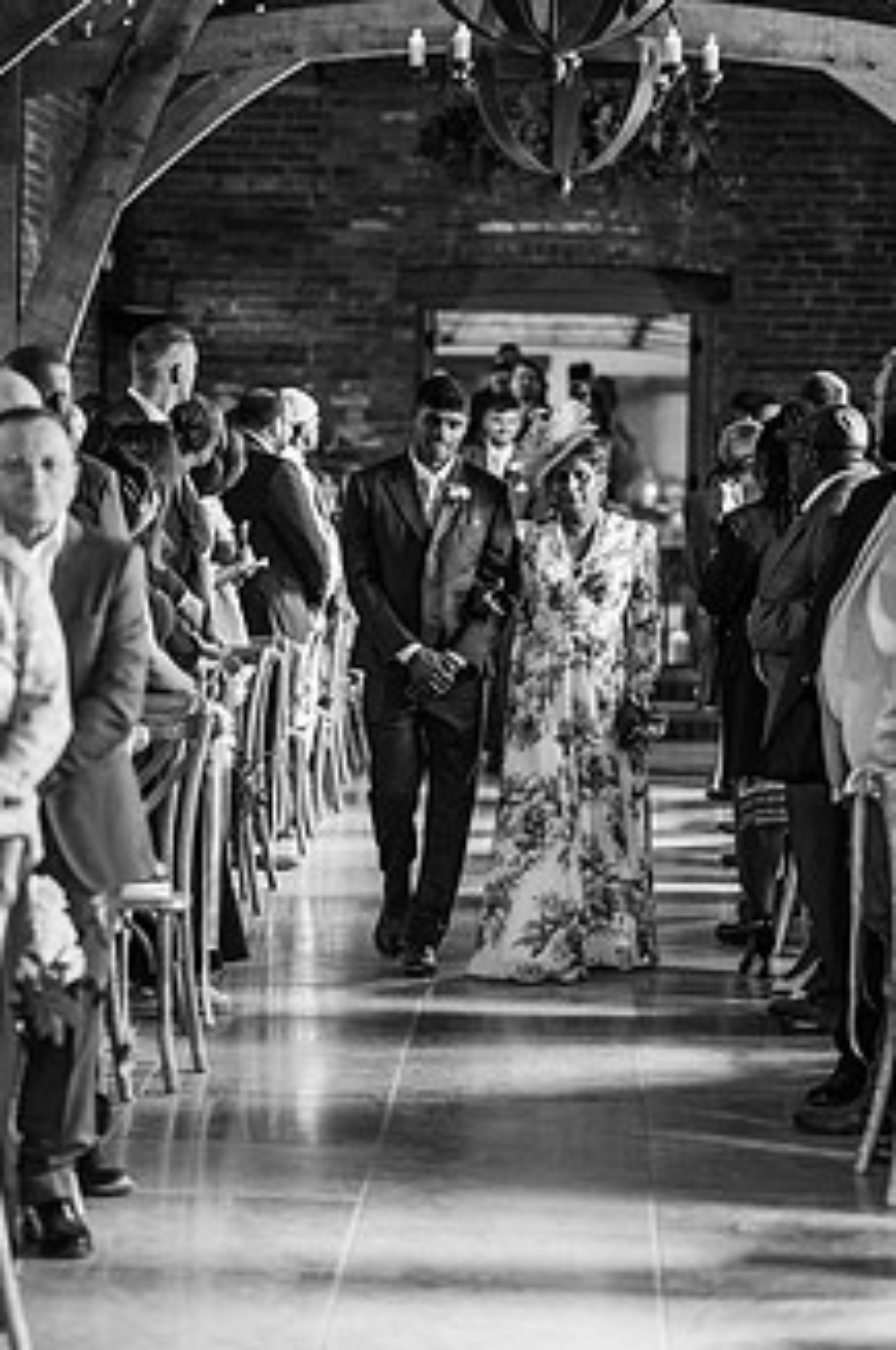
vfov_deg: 17.5
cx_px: 415
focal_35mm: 117
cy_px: 615
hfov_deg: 11.7
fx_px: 4382
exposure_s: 1/200
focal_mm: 85
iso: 900
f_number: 1.8
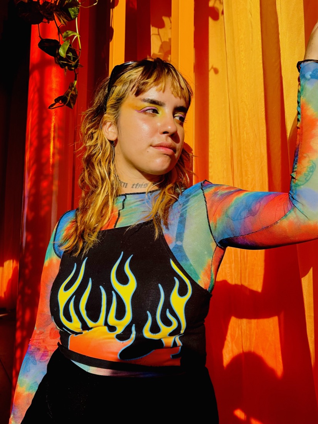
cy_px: 212
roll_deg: -2.0
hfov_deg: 53.1
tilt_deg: +6.9
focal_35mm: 26
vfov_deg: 67.3
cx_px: 159
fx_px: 318
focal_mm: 5.7
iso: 50
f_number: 1.5
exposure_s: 1/4115
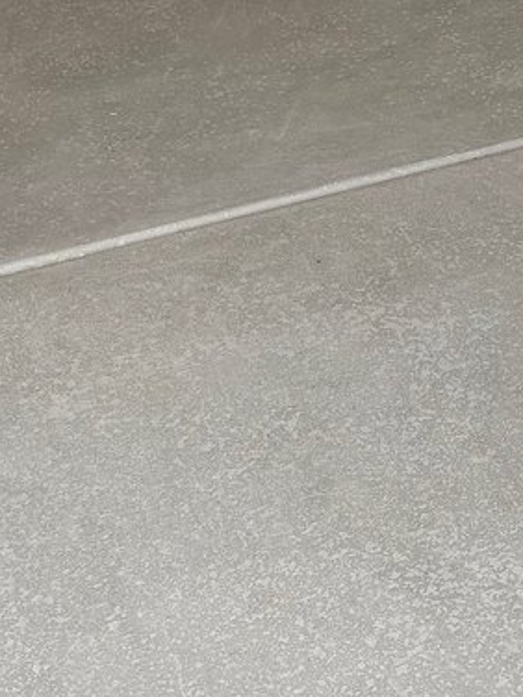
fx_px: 2055
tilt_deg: -22.1
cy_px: -1
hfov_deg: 14.3
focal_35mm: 102
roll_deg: +3.9
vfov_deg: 18.7
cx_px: 516
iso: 80
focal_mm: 6.76
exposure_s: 1/627
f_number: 1.78
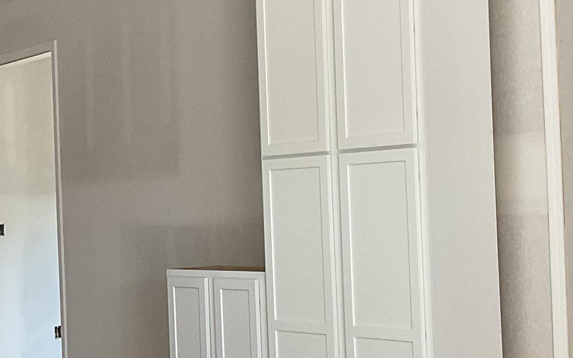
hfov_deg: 23.4
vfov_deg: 15.0
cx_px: 108
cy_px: 199
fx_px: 1359
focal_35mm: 87
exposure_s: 1/66
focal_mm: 3
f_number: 1.8
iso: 64
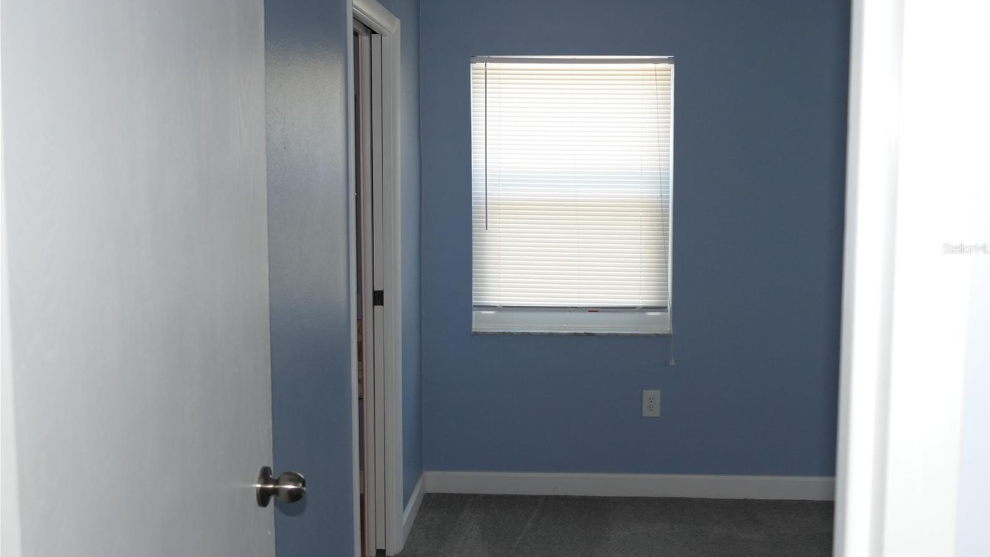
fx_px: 971
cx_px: 499
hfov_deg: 54.0
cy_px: 249
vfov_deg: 32.0
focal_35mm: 37
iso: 250
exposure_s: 1/80
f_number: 3.1
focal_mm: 12.64
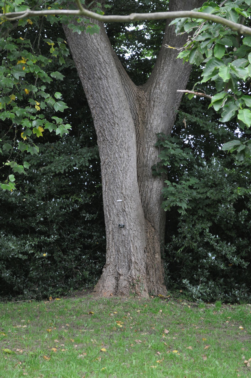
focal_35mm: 82
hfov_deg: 16.5
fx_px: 865
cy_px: 189
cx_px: 126
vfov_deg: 24.6
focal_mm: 55
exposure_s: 1/60
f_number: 5.6
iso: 560
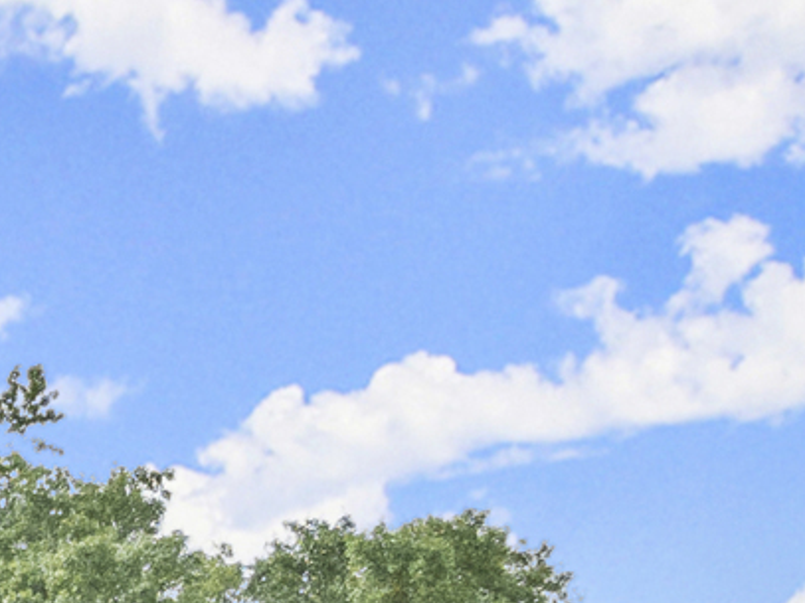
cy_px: 1205
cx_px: -900
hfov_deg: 10.0
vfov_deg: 7.8
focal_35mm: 181
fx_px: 4208
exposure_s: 1/60
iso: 200
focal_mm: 12.29
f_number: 5
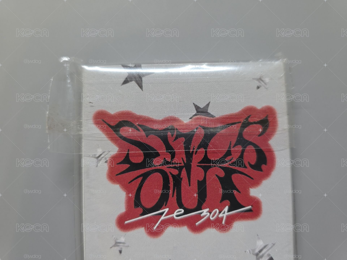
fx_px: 231
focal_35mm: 23
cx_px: 174
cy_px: 130
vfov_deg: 58.9
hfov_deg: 73.9
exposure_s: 1/120
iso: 100
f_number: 1.7
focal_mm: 6.3
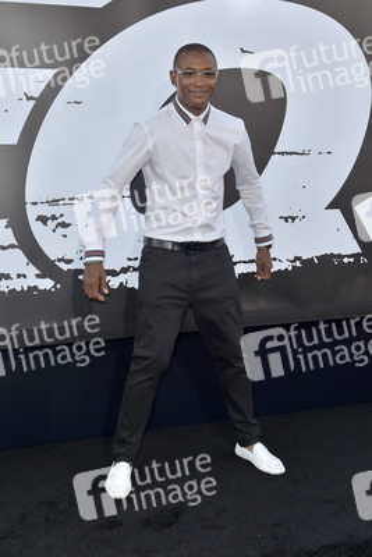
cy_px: 278
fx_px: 681
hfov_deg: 30.5
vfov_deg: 44.5
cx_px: 186
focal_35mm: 44
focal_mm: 44
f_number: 6.3
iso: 250
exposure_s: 1/250
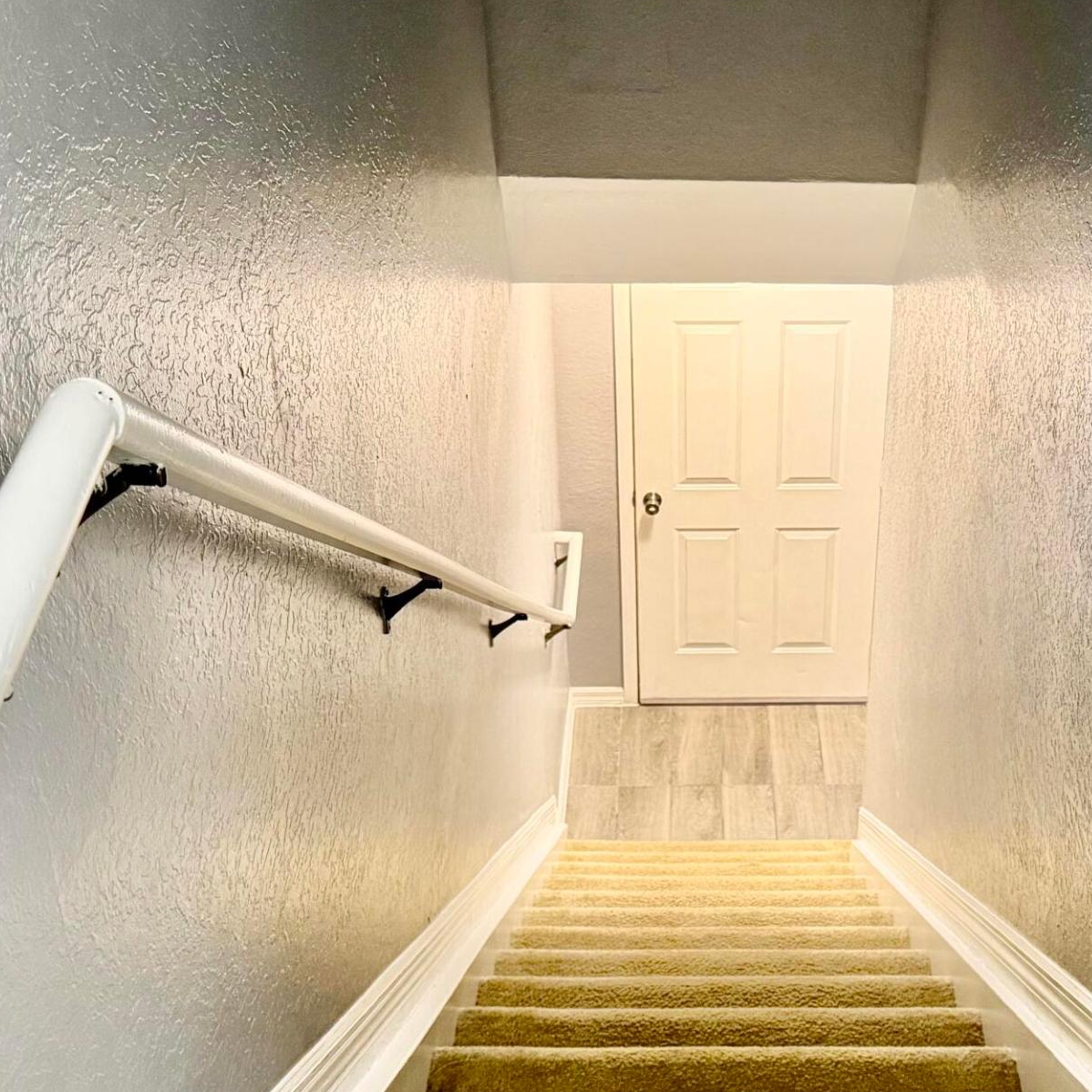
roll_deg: -1.0
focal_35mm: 51
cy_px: 505
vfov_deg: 33.4
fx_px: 1820
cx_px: 750
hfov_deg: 33.0
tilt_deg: -32.8
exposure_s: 1/60
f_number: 1.78
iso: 500
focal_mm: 6.76
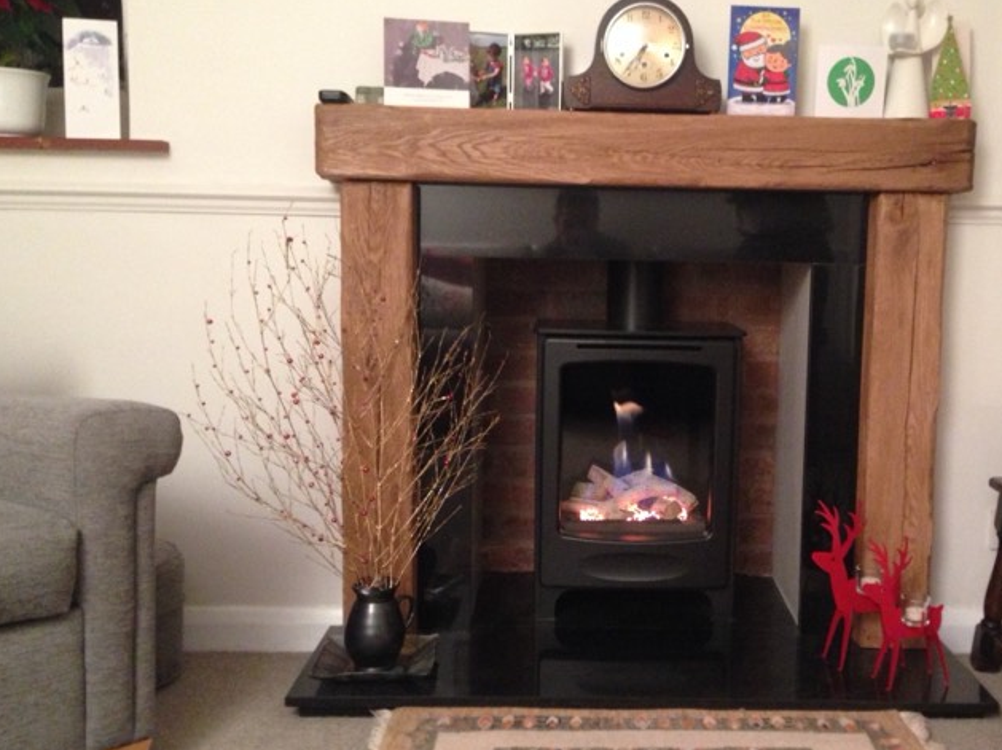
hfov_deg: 44.6
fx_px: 1215
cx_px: 605
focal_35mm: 42
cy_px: 392
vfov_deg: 34.3
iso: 320
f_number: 2.4
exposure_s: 1/20
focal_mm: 4.12
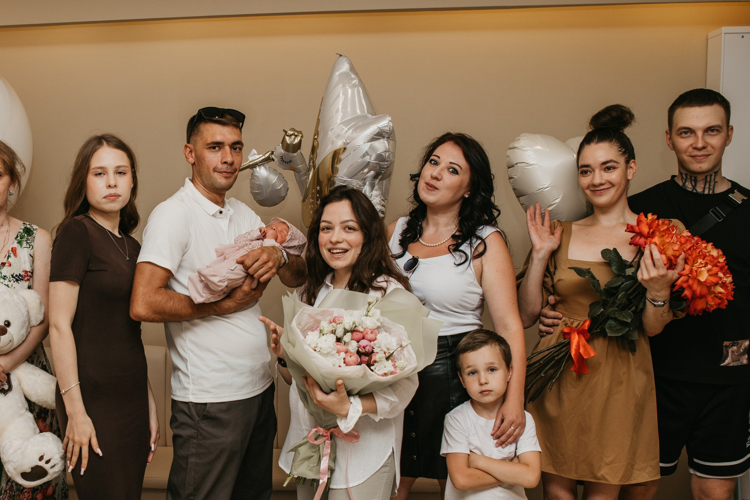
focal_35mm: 43
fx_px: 896
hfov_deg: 43.8
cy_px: 365
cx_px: 178
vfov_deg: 30.7
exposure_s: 1/160
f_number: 4
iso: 125
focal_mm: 24
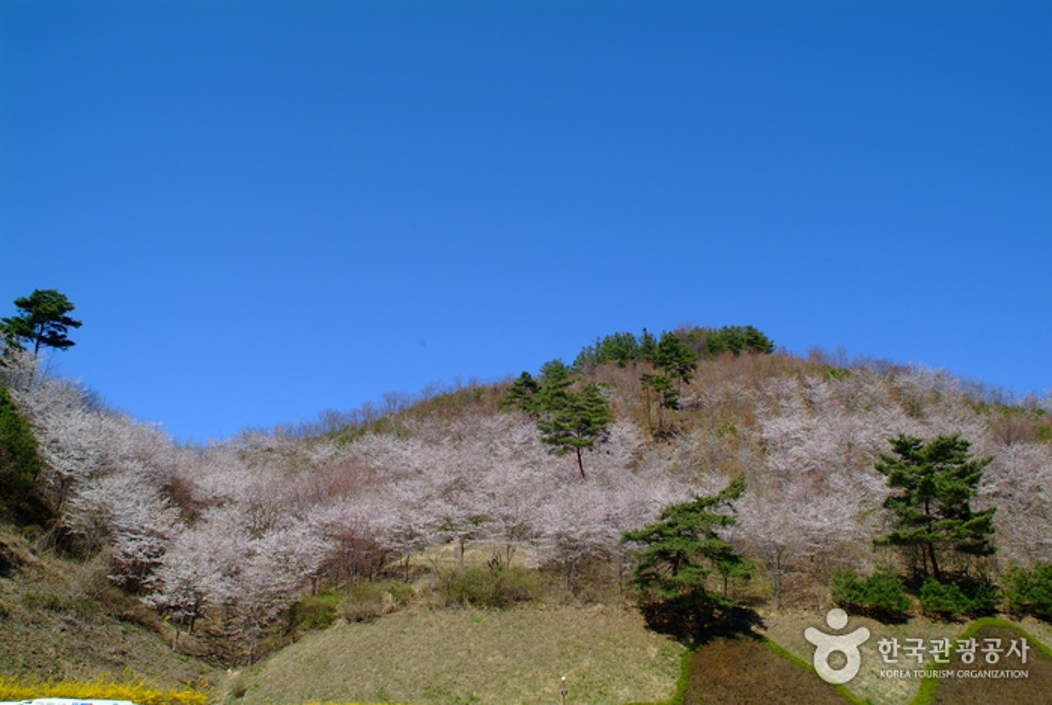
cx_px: 526
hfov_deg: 61.9
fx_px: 878
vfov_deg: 43.7
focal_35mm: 30
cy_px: 352
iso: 200
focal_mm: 20
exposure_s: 1/350
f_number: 9.5
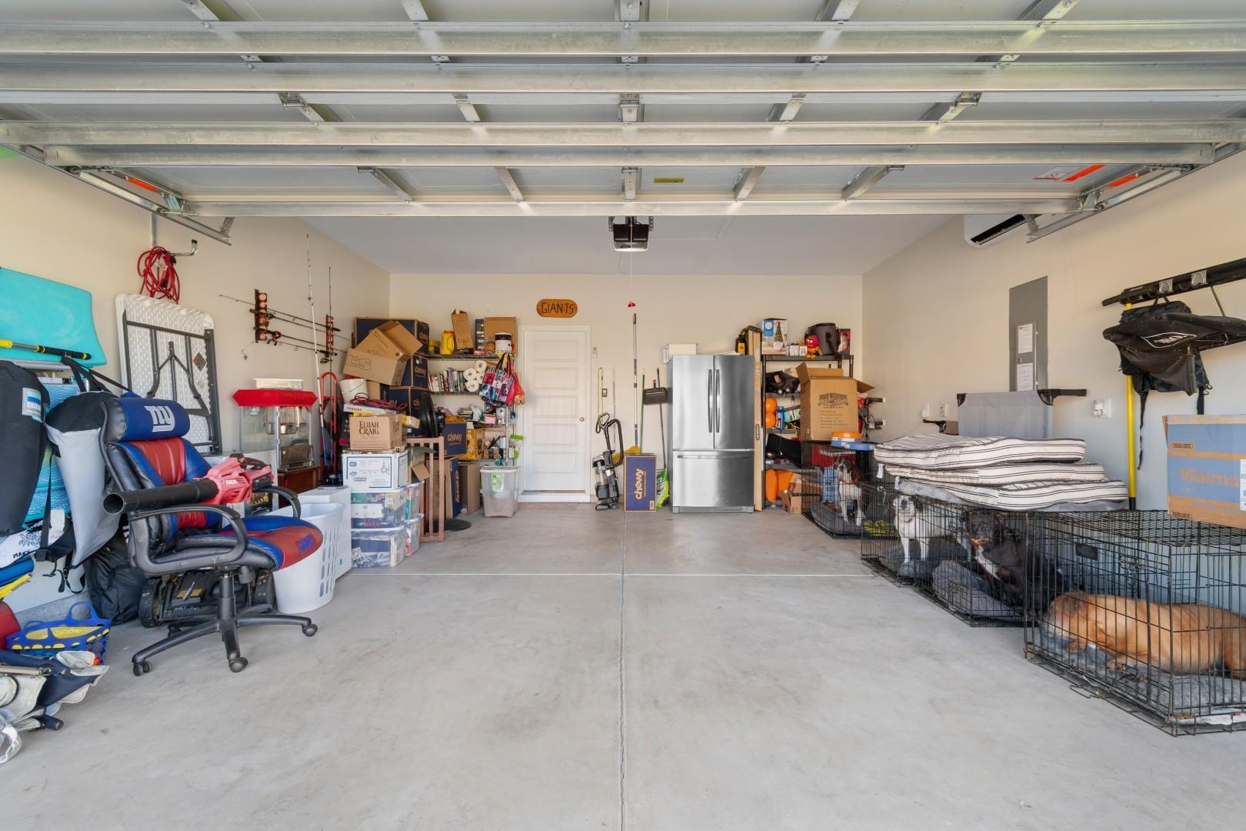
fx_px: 519
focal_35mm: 15
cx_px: 623
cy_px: 416
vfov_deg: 77.3
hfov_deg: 100.4
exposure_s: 1/25
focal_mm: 10
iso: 100
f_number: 5
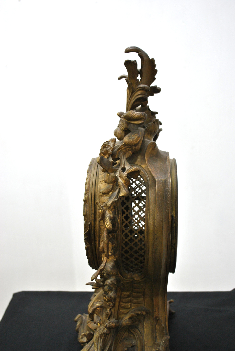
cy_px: 176
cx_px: 118
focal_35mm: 39
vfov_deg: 49.5
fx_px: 381
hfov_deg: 34.3
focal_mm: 26
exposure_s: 1/20
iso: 200
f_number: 4.2
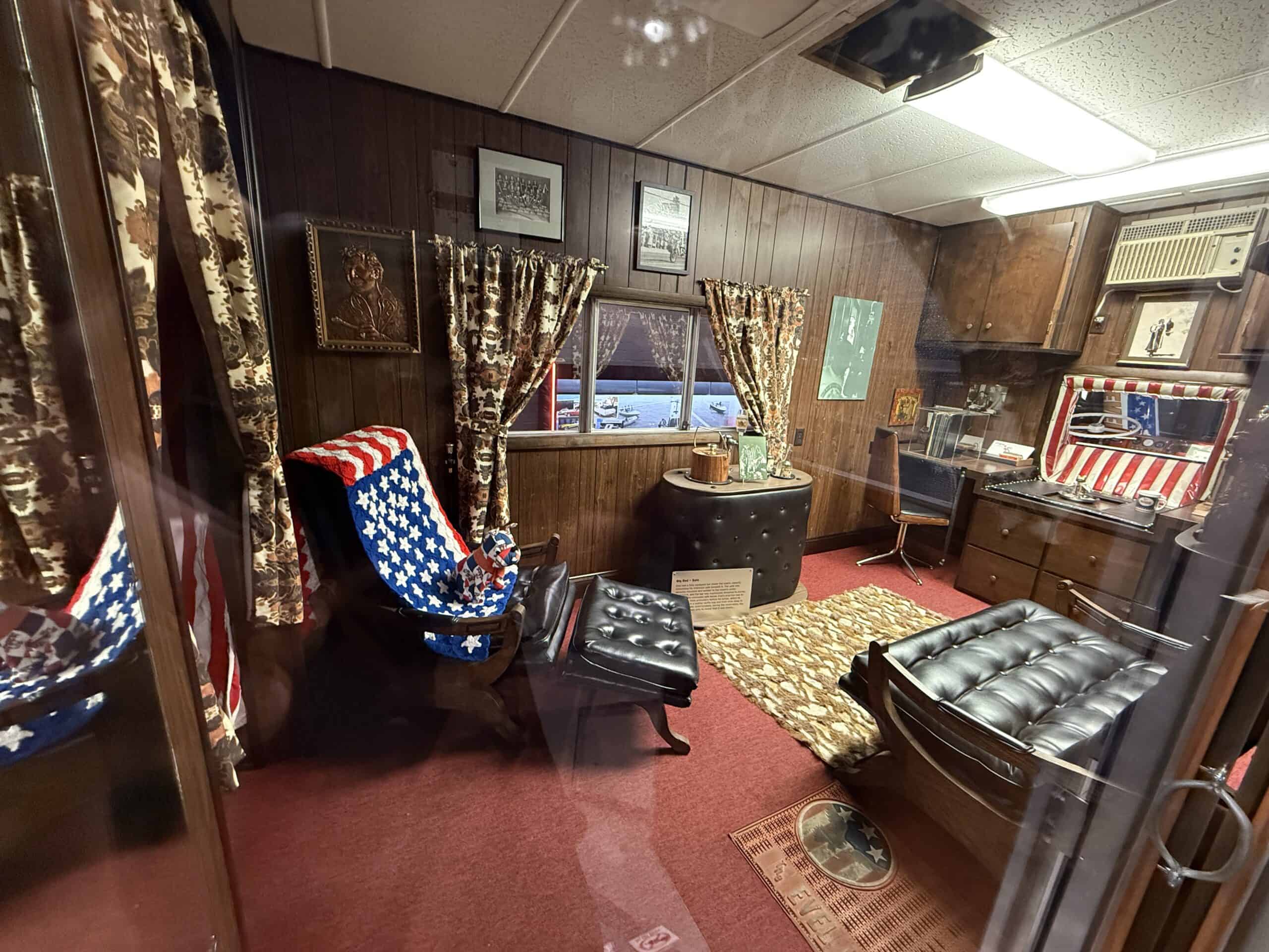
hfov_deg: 102.1
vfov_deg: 85.7
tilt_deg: -15.1
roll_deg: -4.6
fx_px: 513
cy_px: 476
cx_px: 634
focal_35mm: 14
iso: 800
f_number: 2.2
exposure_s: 1/60
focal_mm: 2.22
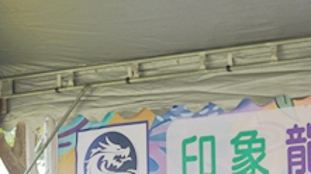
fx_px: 1409
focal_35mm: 171
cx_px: 303
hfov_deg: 12.5
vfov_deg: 6.8
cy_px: 393
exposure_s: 1/160
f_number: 4
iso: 200
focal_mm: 30
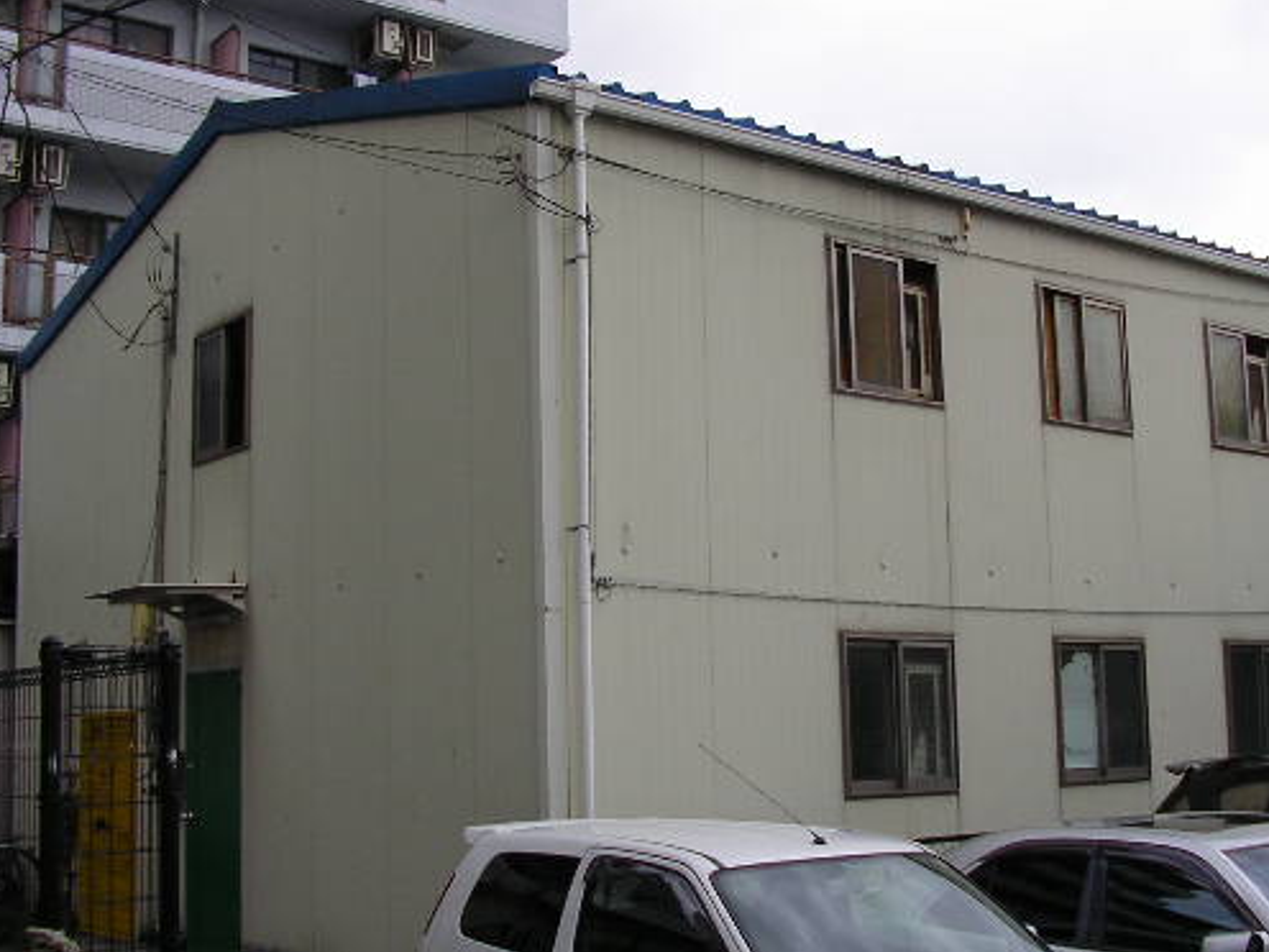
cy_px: 461
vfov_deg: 29.7
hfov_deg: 38.8
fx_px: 1796
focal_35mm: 49
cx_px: 719
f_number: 4.1
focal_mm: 5.8
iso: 71
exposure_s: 1/373
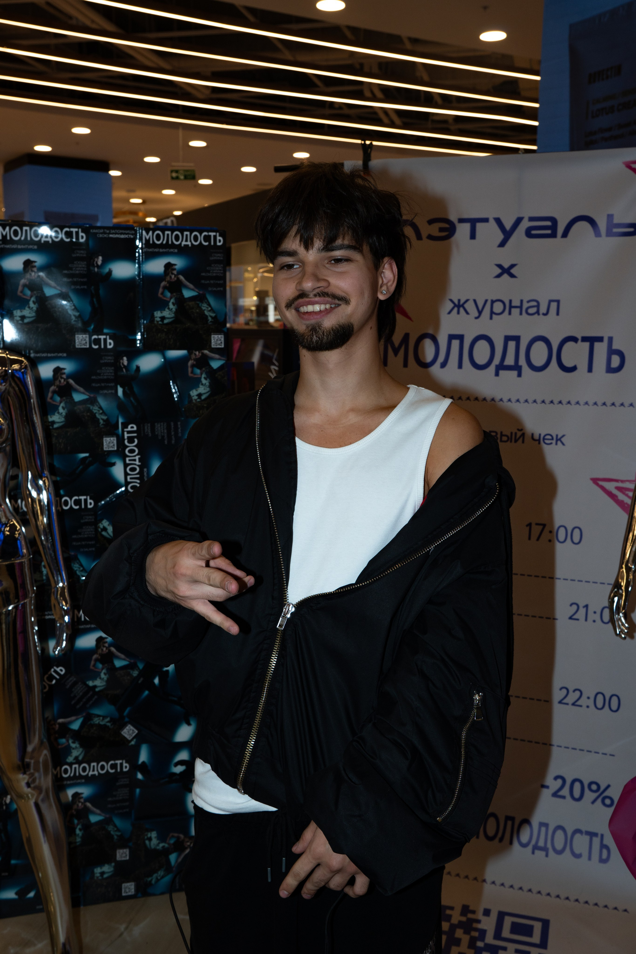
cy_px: 477
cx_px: 318
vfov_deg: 51.3
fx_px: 994
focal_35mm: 38
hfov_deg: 35.5
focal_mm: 25
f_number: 5.6
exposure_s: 1/160
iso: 250
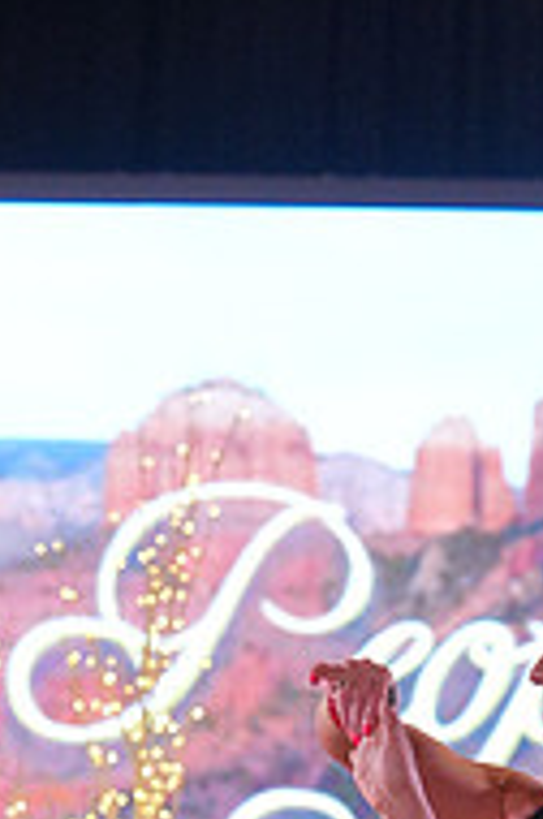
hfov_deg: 4.6
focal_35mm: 300
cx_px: 575
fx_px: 6812
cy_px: 1207
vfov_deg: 6.8
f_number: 4
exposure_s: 1/400
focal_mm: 98
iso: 2000
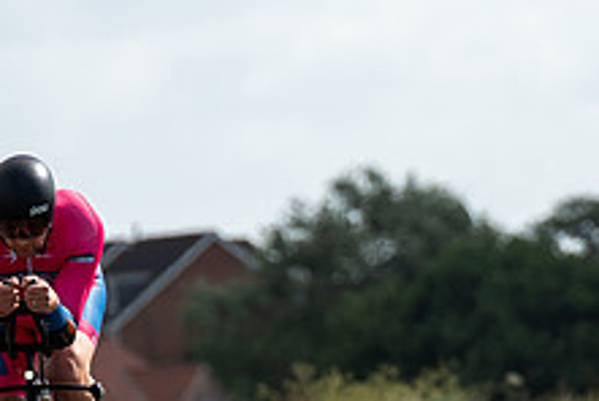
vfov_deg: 1.3
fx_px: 17627
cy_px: 601
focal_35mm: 1058
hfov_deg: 1.9
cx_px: 6
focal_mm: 191
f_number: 4.5
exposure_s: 1/1000
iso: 125
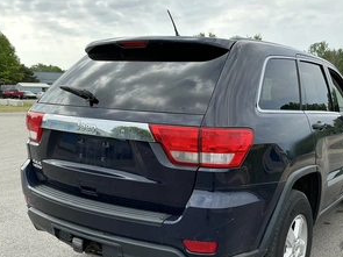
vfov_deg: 37.5
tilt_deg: -8.0
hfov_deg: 48.8
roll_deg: -0.9
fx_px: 376
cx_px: 200
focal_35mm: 38
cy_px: 160
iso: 25
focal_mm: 3
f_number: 1.8
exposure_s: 1/929
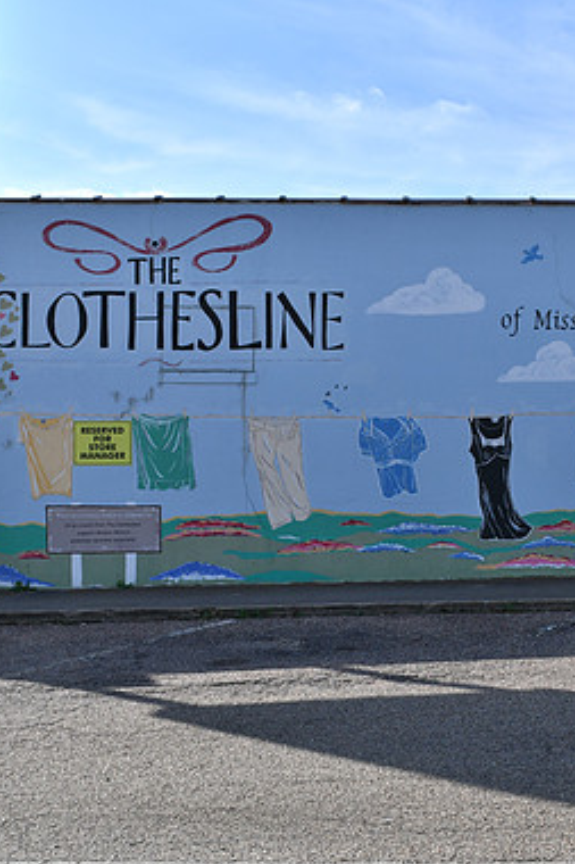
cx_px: 409
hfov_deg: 24.4
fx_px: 1319
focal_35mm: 55
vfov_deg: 36.3
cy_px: 438
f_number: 9
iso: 100
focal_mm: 24
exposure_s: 1/320
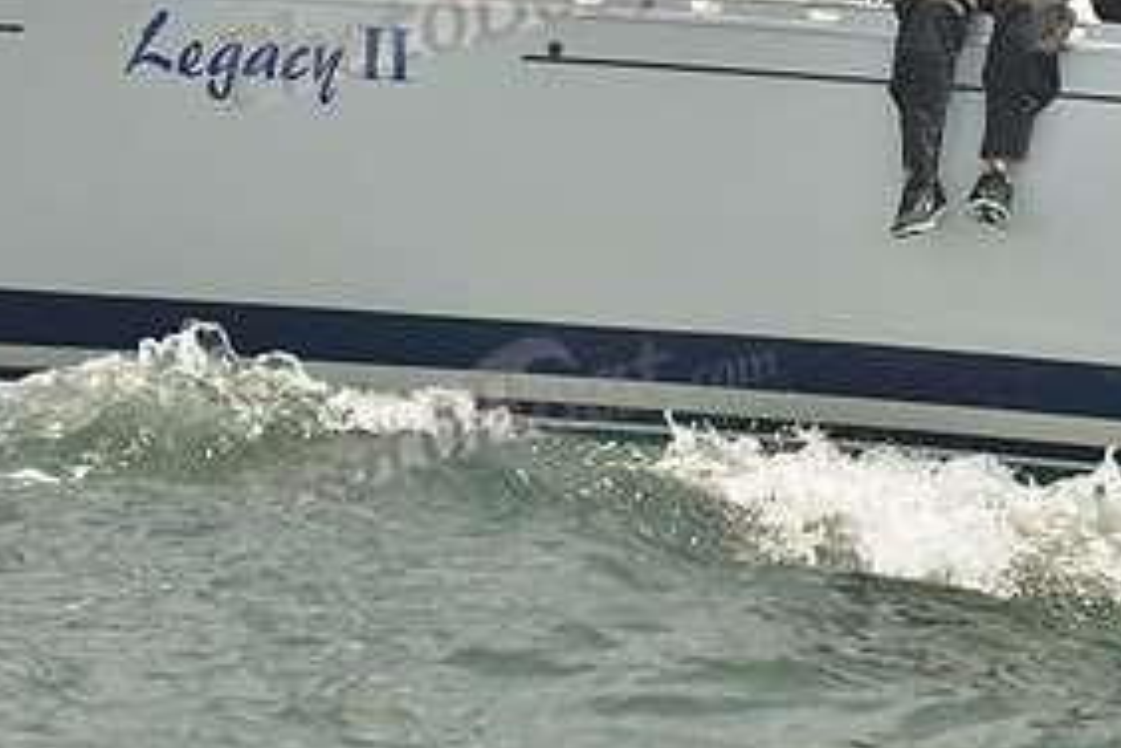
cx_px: 986
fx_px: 7691
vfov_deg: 5.6
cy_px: 157
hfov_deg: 8.3
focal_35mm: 247
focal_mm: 120
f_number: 6.3
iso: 200
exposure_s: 1/1250
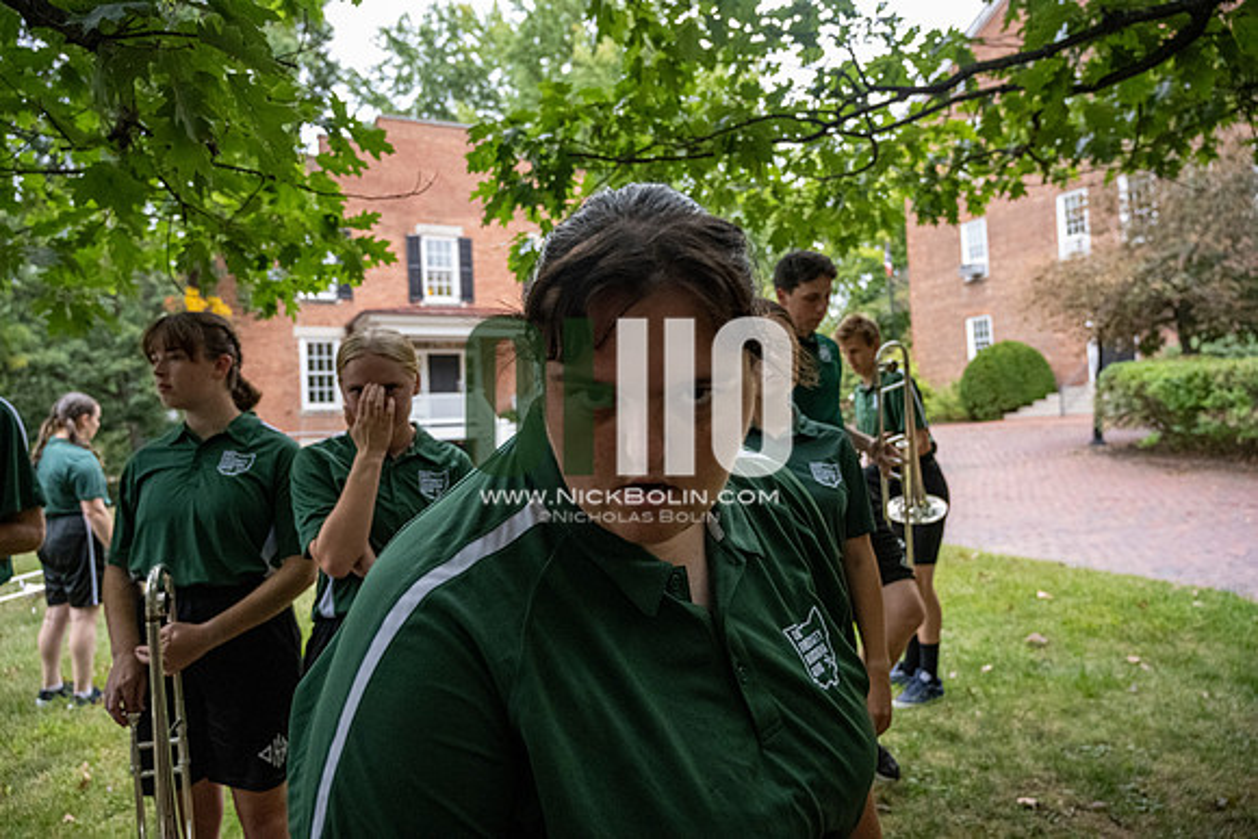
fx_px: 839
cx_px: 629
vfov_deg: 53.2
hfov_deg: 73.7
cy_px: 420
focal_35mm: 24
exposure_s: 1/500
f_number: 4
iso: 4000
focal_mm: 24
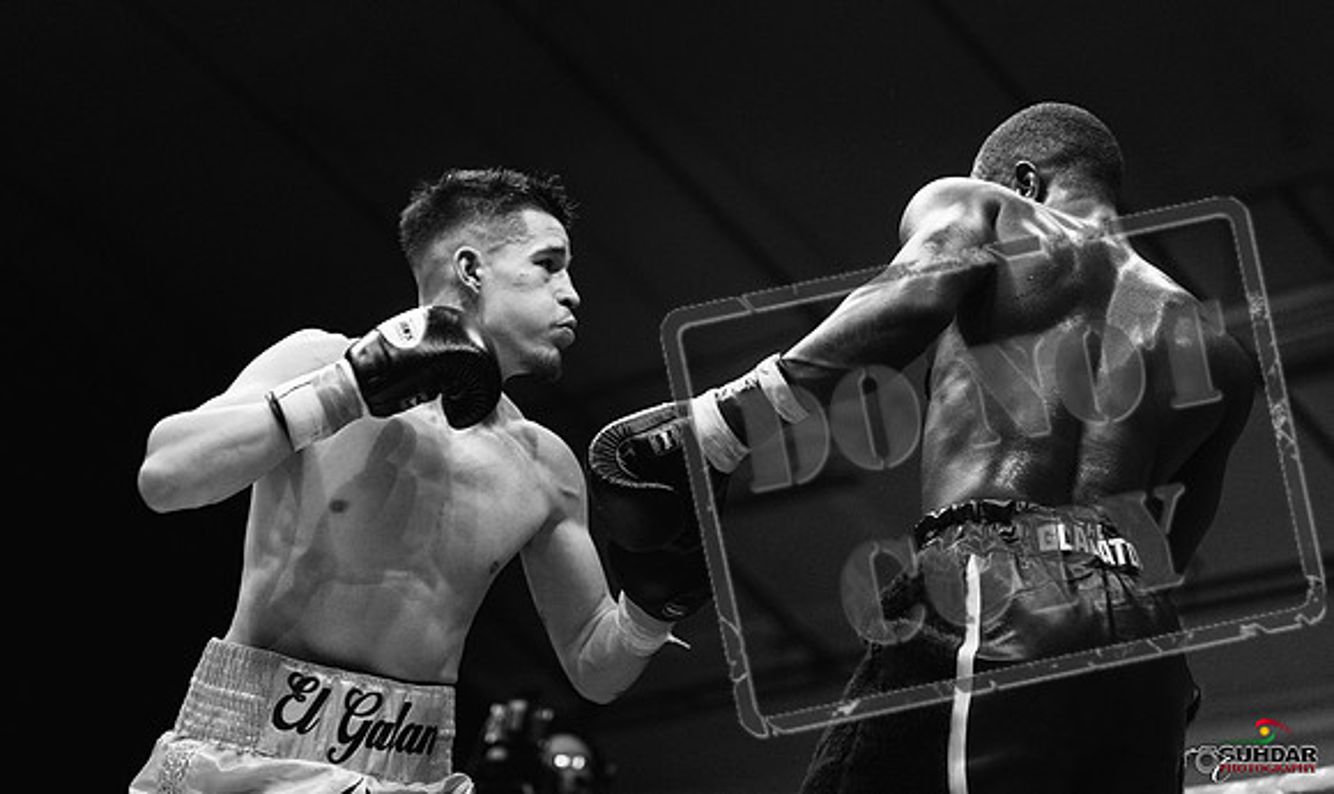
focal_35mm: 88
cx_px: 622
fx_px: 3154
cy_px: 258
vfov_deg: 14.3
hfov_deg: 23.9
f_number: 2.5
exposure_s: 1/1000
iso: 4000
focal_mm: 70
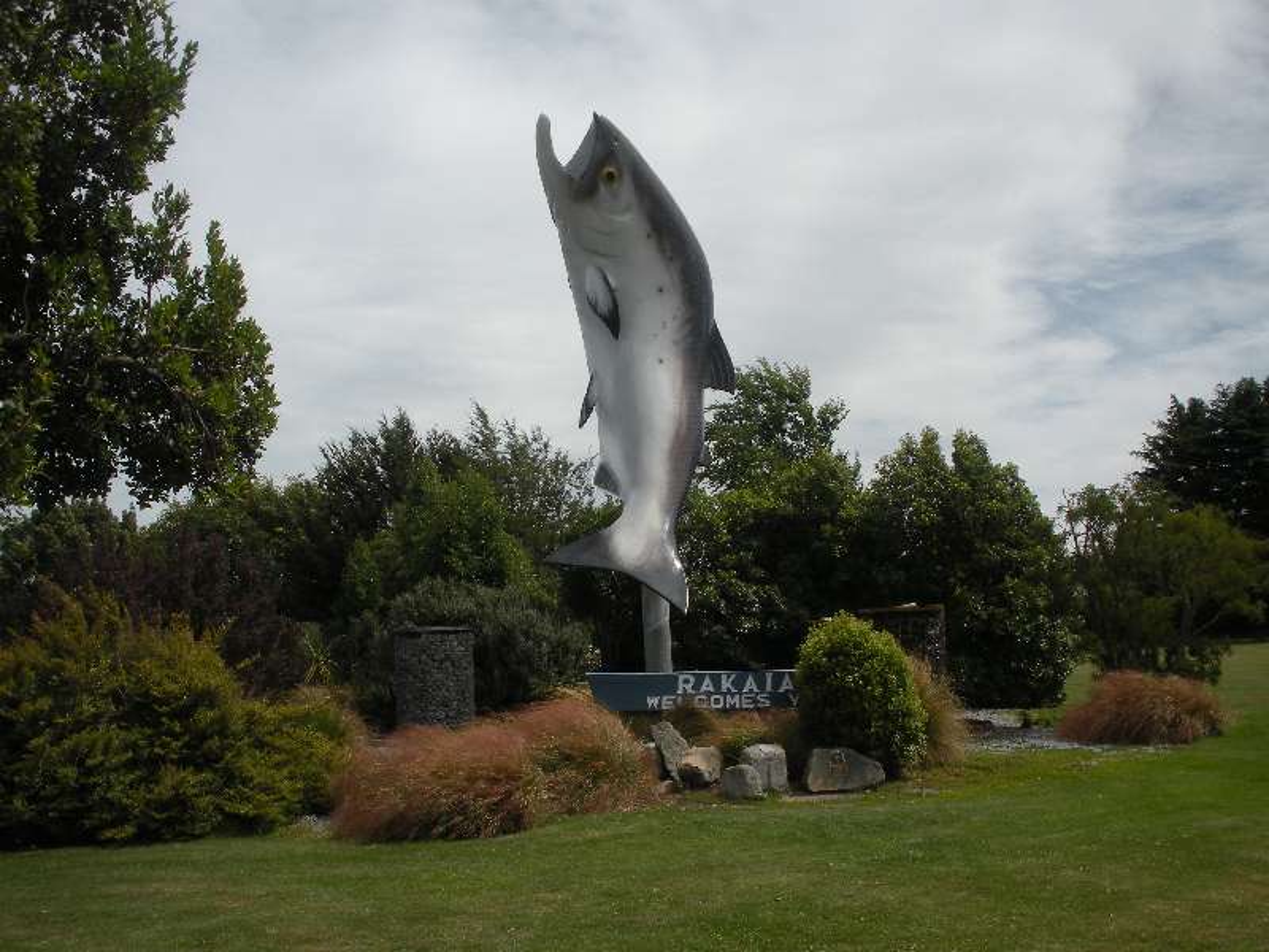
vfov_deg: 40.7
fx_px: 1283
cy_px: 476
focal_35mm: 35
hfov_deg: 52.6
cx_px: 634
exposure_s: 1/580
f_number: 5.6
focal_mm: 6.3
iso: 64
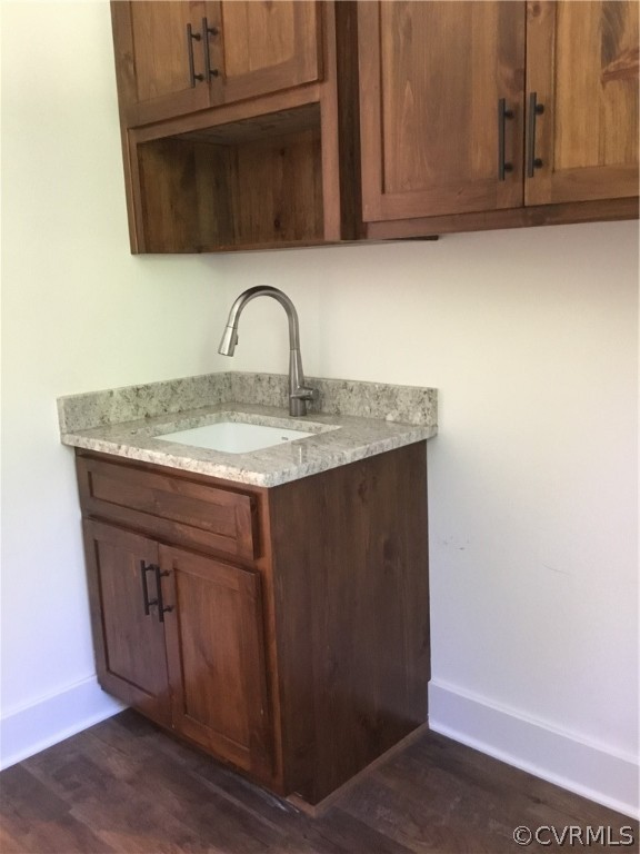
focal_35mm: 31
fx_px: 764
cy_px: 427
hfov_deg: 45.4
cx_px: 320
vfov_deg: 58.4
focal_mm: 3.3
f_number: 2.4
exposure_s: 1/24
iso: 200
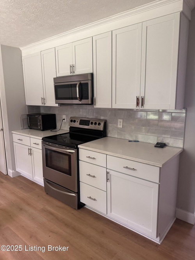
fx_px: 180
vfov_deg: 71.6
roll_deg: +1.4
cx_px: 98
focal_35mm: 24
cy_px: 130
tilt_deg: -7.8
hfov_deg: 56.8
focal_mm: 6.86
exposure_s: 1/60
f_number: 1.78
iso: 250
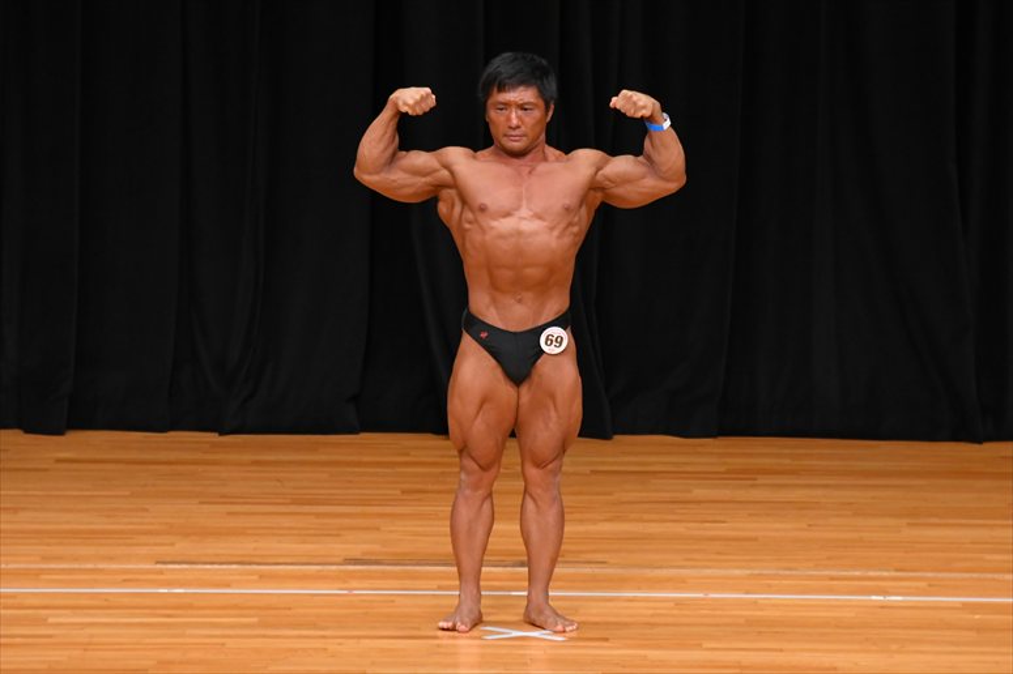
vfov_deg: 4.6
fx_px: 8438
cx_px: 506
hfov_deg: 6.9
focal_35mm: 300
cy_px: 337
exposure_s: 1/400
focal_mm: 200
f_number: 5.6
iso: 3200
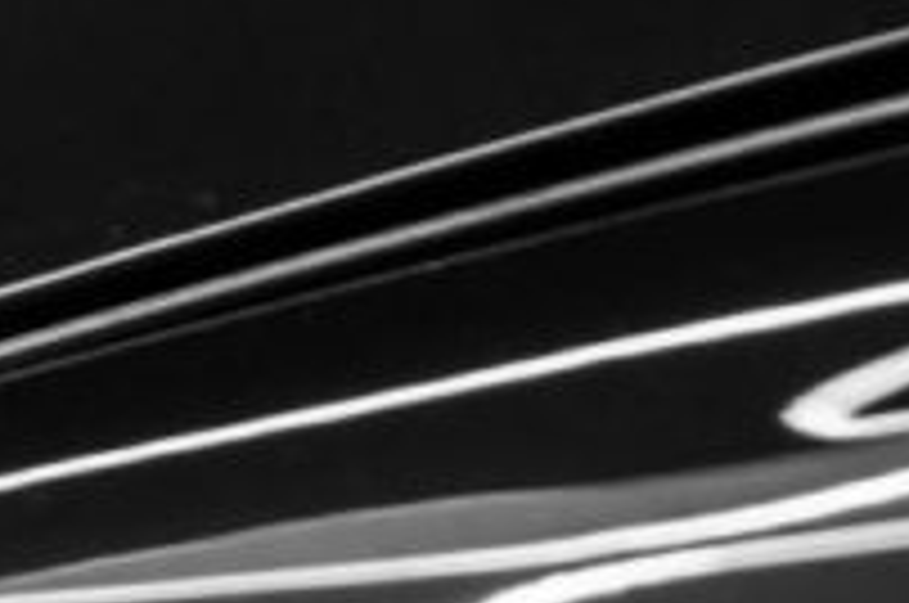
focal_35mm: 588
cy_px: 1352
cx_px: -1606
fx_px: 14823
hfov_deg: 3.4
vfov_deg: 2.3
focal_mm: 52.7
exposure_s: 1/100
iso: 640
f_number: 4
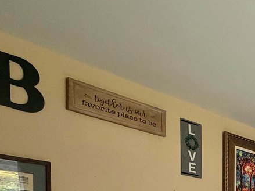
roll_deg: +0.2
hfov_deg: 25.4
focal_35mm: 51
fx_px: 376
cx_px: 404
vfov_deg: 24.3
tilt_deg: -1.5
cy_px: 261
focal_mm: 2.22
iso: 250
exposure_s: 1/121
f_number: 2.2
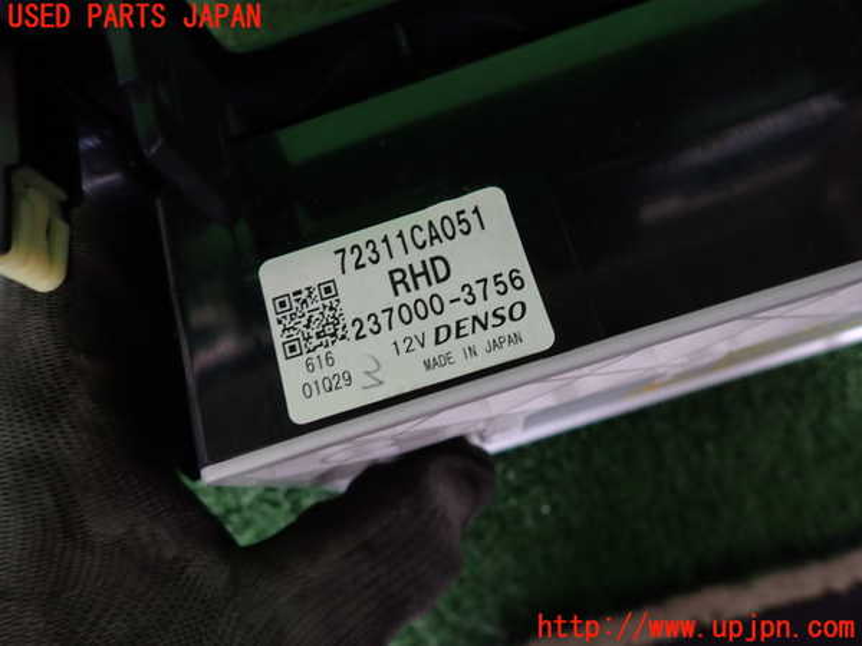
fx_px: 623
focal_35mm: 25
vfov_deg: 54.9
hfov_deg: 69.4
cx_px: 431
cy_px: 323
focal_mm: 4.5
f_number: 2
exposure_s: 1/50
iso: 200
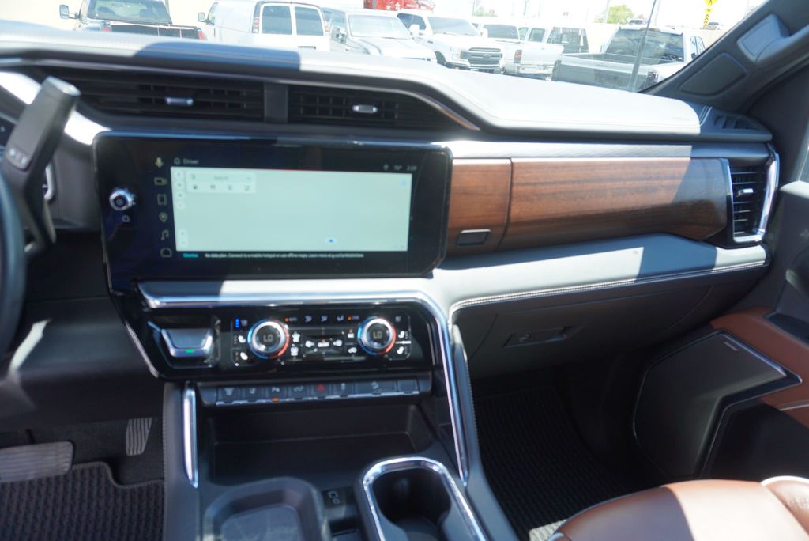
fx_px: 540
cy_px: 270
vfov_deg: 53.2
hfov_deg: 73.7
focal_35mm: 24
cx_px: 404
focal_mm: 16
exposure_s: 1/160
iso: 160
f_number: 4
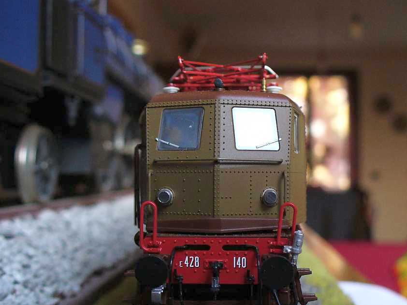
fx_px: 529
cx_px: 217
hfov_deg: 42.1
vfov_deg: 32.1
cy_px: 169
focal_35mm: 45
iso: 200
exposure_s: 1/8
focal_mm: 6.1
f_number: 2.8
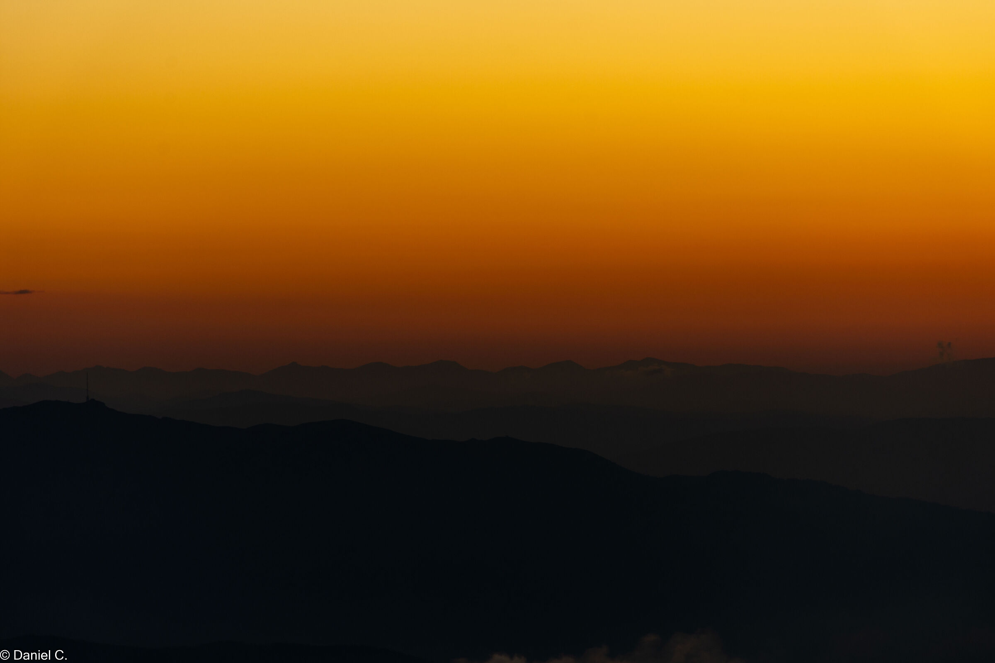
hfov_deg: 9.8
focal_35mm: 210
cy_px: 332
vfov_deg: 6.5
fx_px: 5804
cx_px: 498
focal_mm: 140
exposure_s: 1/40
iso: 100
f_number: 9
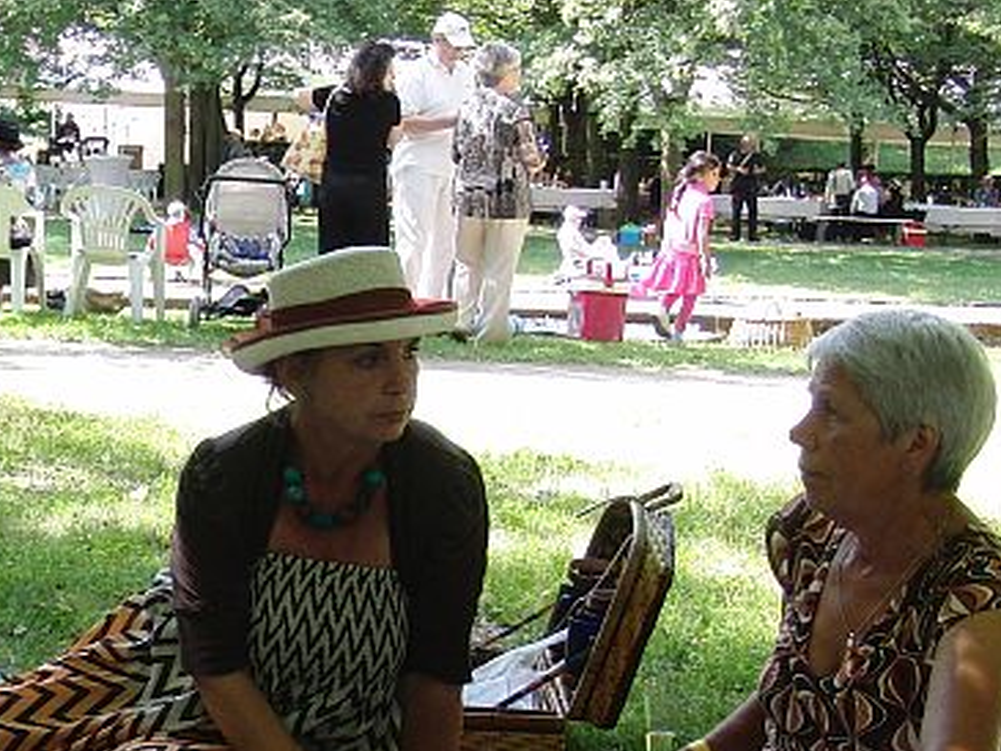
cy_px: 592
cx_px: 47
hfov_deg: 23.3
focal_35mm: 81
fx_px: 2343
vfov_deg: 18.1
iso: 100
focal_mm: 6.42
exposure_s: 1/100
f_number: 3.6
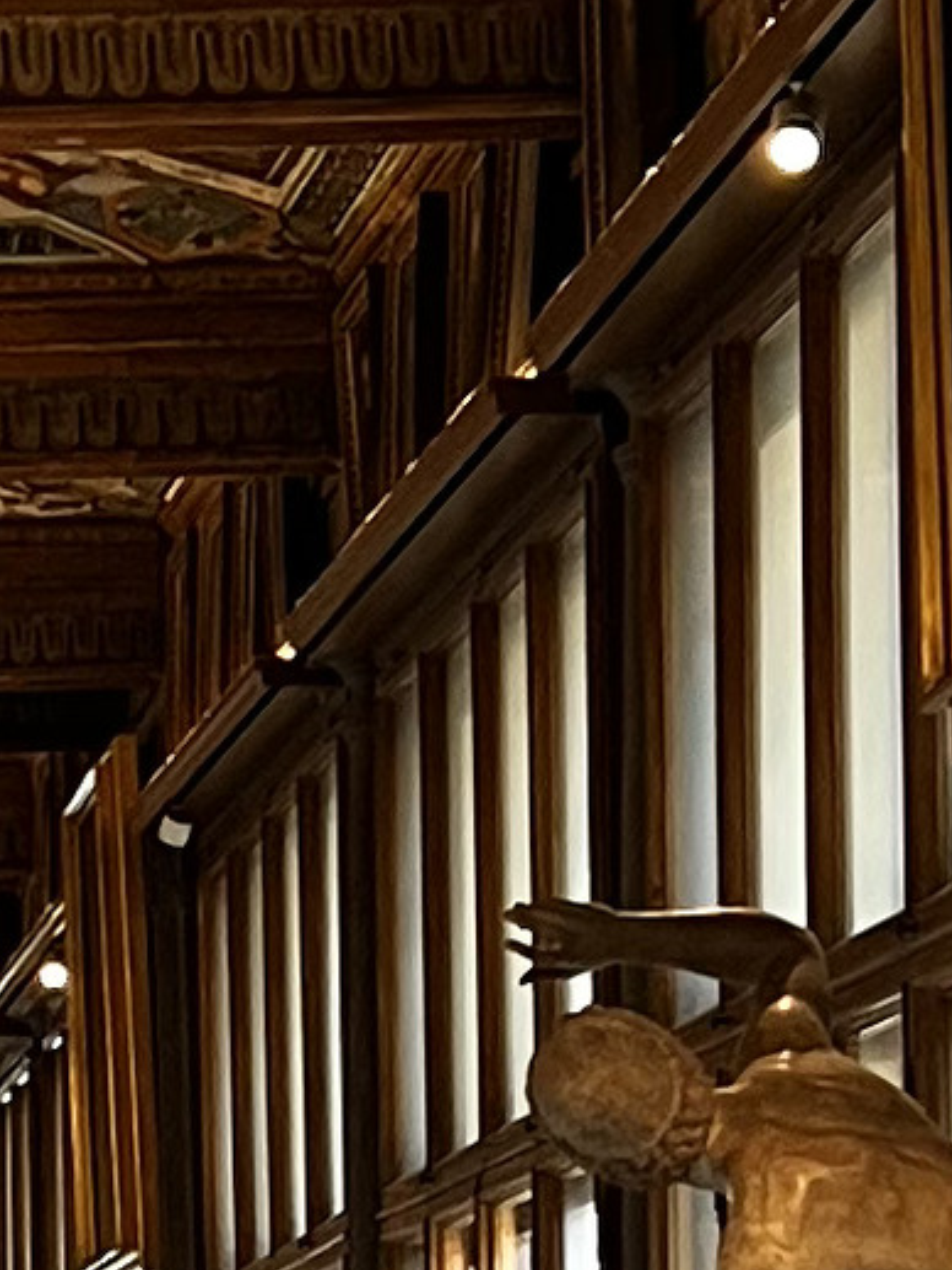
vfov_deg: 9.8
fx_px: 7367
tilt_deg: +2.8
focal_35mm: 201
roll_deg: +0.8
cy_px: 1346
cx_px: -461
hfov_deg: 7.3
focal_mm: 5.7
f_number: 1.5
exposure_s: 1/61
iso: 125
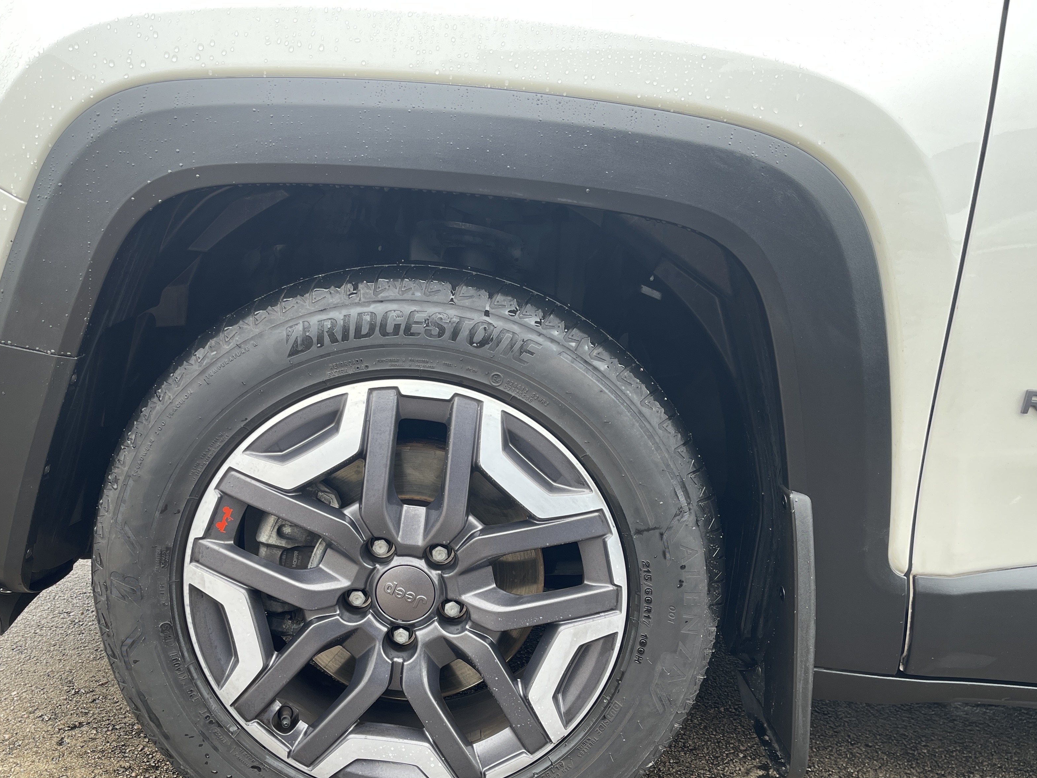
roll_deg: -7.6
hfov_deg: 56.6
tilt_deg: -17.2
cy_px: 469
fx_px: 959
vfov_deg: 43.9
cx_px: 443
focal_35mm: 32
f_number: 1.6
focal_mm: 5.1
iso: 40
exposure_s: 1/121
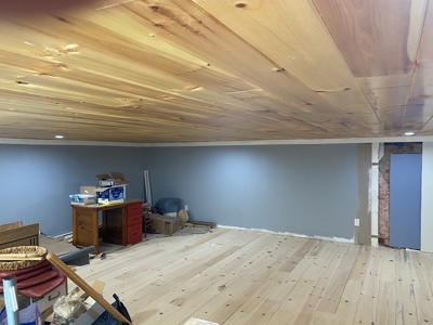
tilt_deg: -2.6
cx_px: 216
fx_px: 325
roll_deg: +0.3
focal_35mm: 26
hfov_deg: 67.3
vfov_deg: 53.1
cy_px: 162
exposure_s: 1/60
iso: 200
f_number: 1.8
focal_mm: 4.25
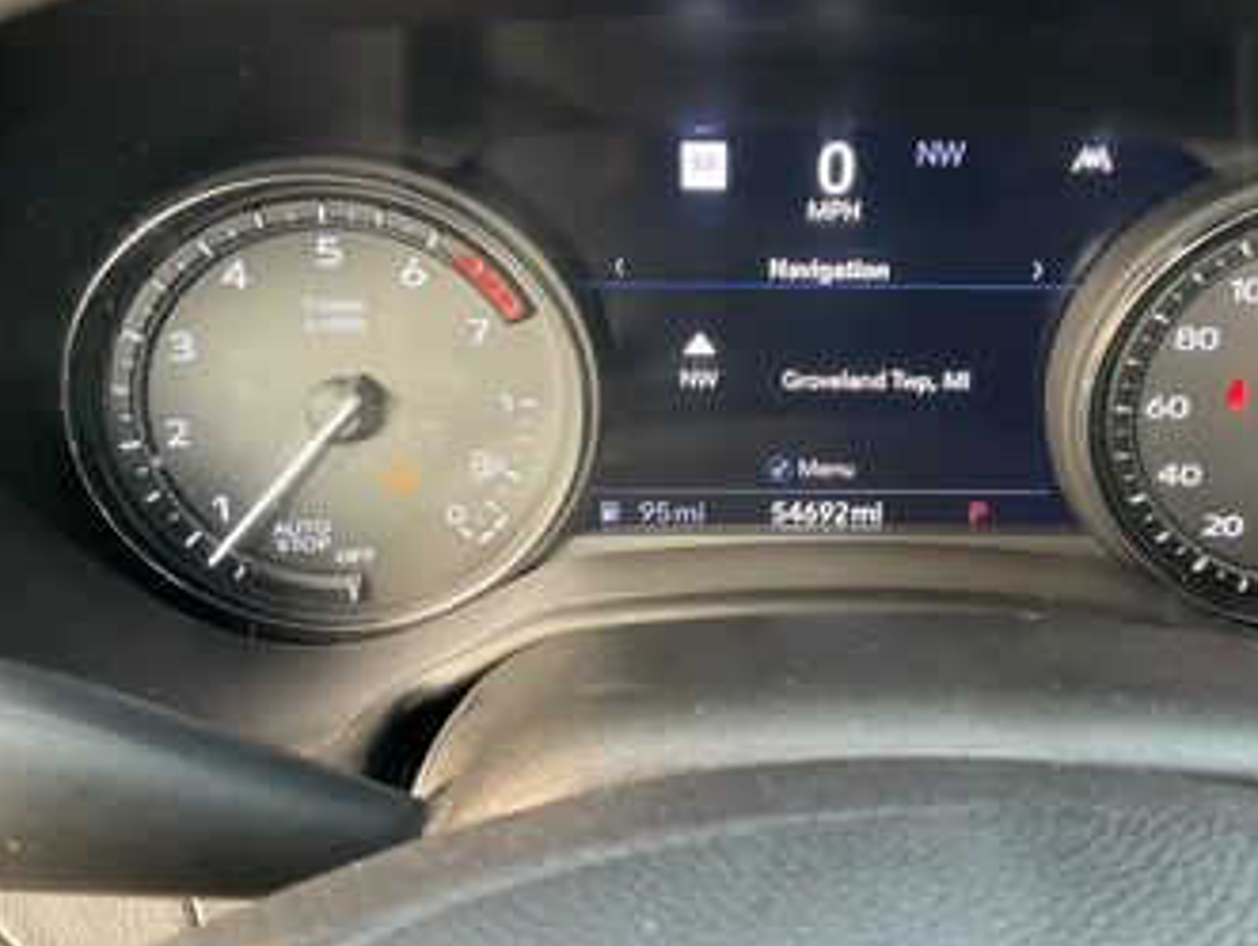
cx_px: 756
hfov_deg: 52.2
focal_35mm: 35
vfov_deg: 40.7
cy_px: 403
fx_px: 1273
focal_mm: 3
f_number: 1.8
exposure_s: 1/60
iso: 200
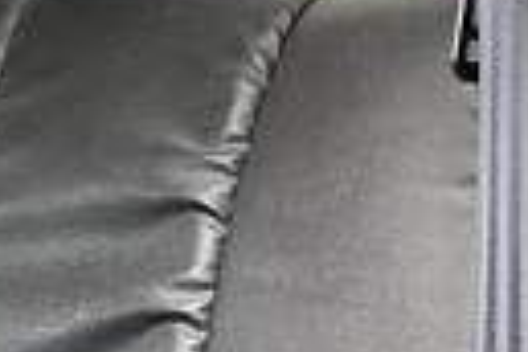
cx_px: 172
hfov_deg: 22.5
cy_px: 291
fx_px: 1320
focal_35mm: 90
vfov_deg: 15.1
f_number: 1.8
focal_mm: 3
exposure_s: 1/122
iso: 25
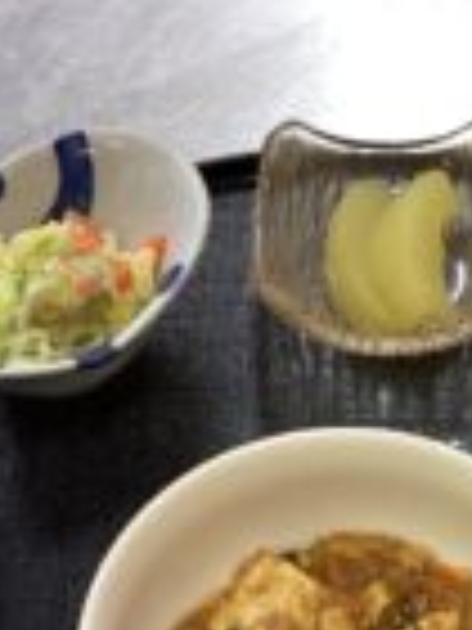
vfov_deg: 22.9
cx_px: 398
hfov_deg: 17.6
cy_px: 583
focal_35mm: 83
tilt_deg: -57.0
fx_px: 1509
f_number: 2.4
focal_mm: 3.3
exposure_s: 1/50
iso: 160
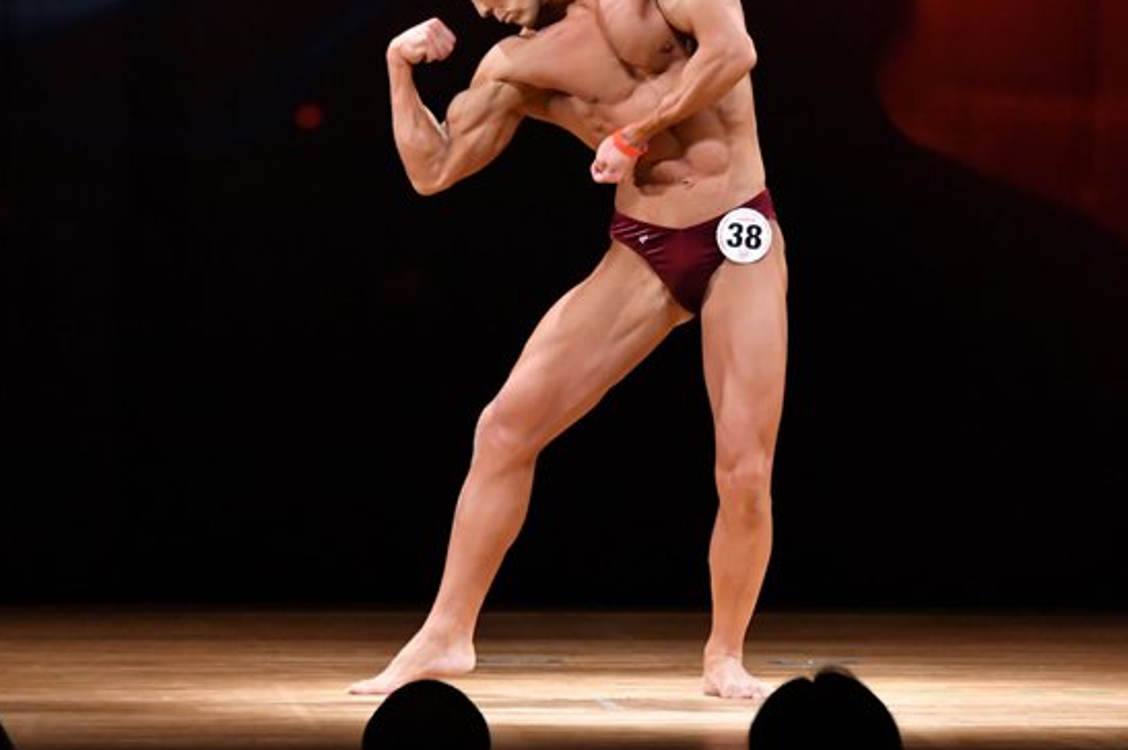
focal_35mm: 340
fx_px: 10647
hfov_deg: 6.1
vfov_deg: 4.0
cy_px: 258
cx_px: 591
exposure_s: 1/400
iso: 4000
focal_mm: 160
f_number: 5.6
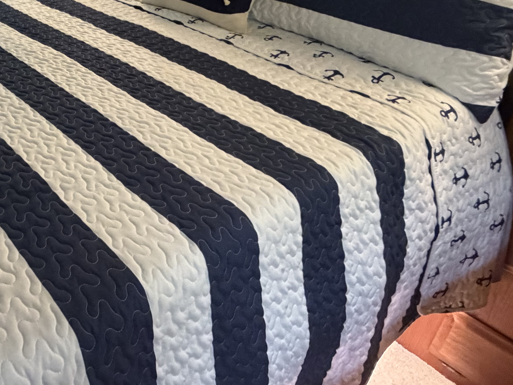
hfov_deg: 47.6
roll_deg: +2.3
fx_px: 504
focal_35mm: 34
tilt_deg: -26.7
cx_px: 38
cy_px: 81
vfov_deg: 40.2
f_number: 2.2
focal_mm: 2.22
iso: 800
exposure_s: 1/60
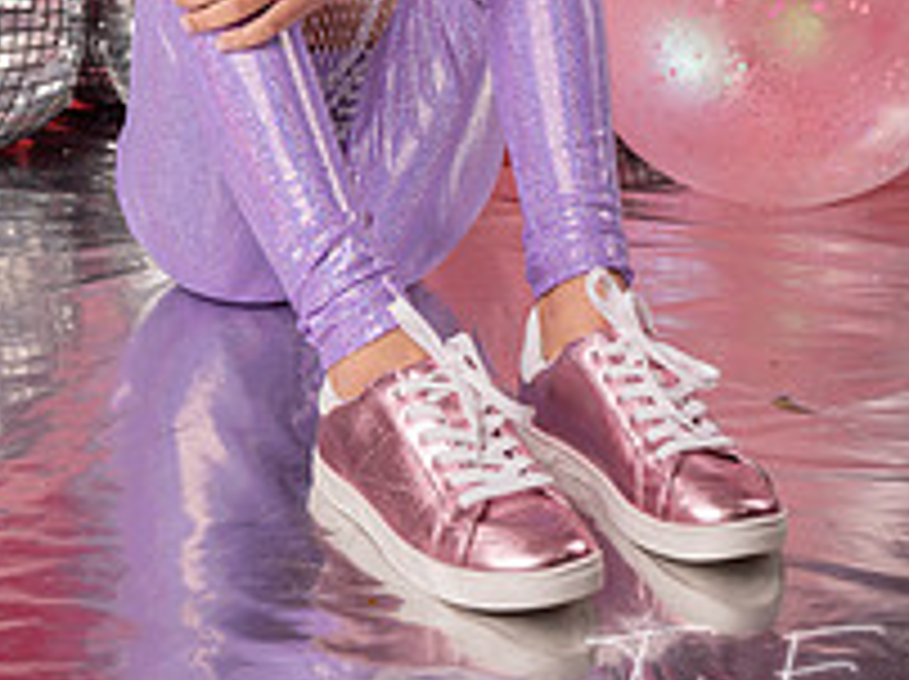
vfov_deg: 15.7
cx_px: 396
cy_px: -158
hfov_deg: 21.8
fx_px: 2361
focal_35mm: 90
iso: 160
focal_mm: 42
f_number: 5
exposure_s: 1/160
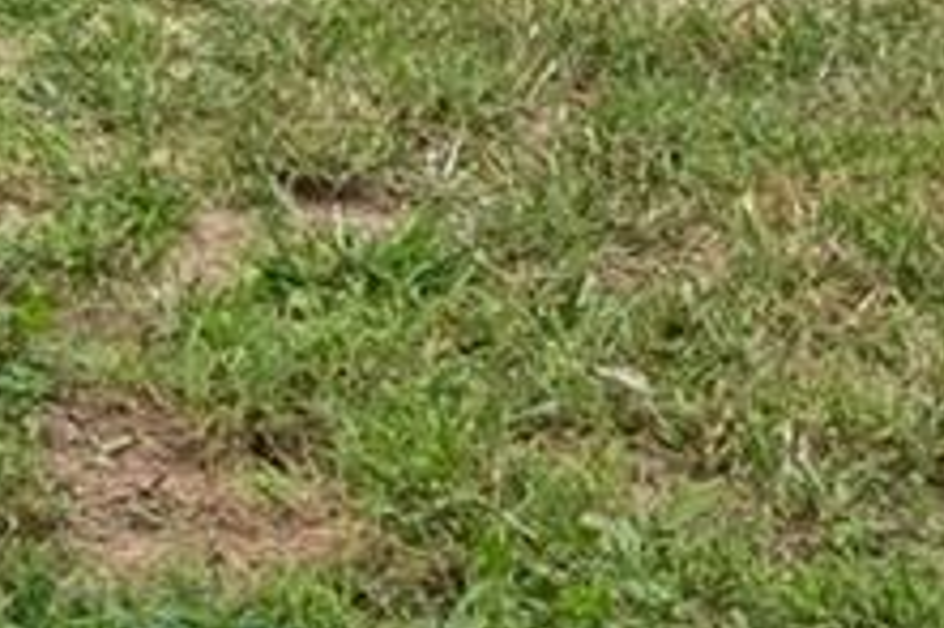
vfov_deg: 7.9
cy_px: -1376
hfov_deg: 13.1
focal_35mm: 145
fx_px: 3799
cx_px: -615
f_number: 8
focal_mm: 10
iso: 400
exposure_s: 1/200
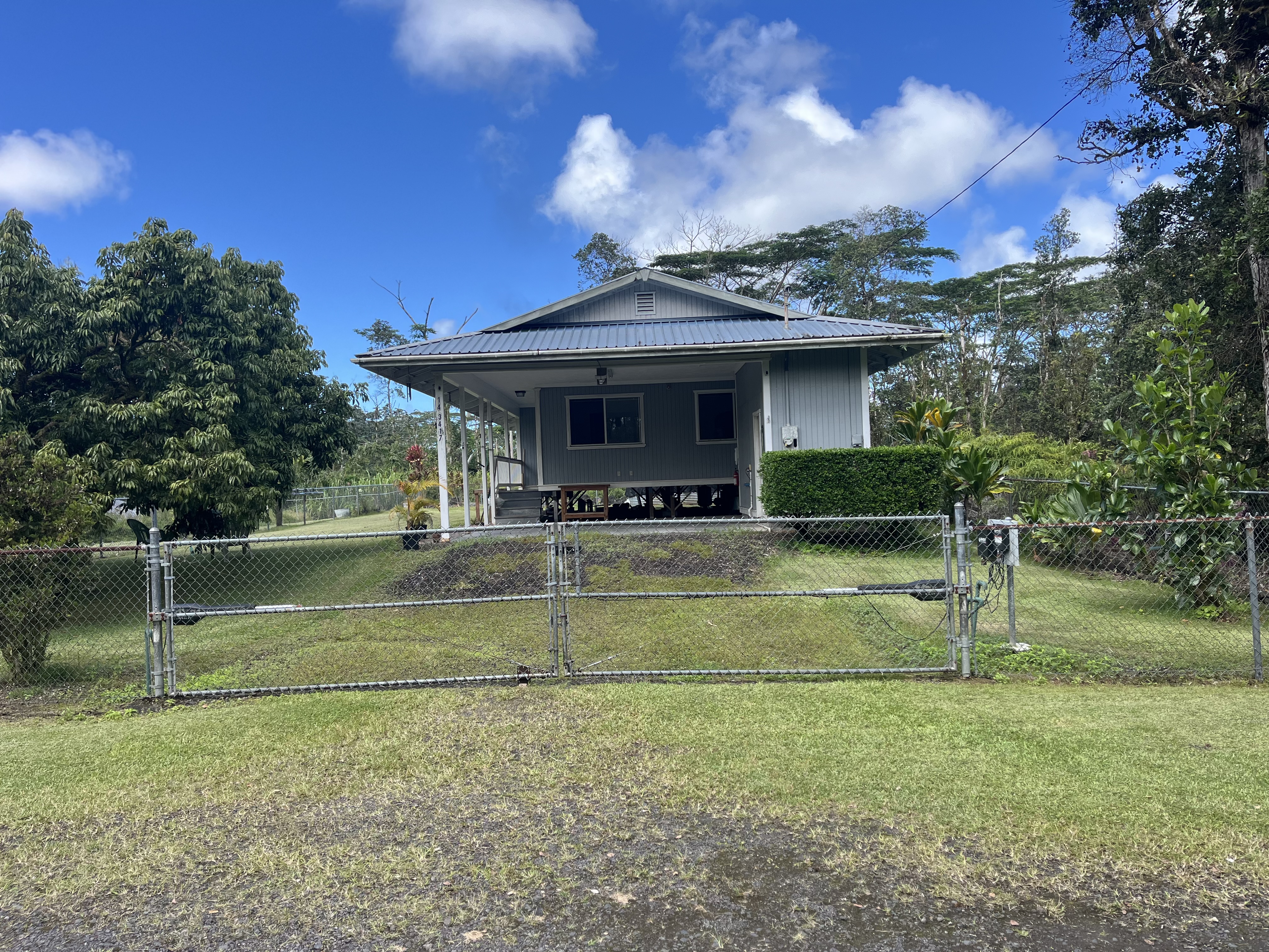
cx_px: 634
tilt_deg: -0.1
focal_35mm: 26
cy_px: 476
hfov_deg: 67.3
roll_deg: +2.8
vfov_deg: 53.1
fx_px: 953
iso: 50
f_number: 1.6
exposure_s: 1/1721
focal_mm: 5.1
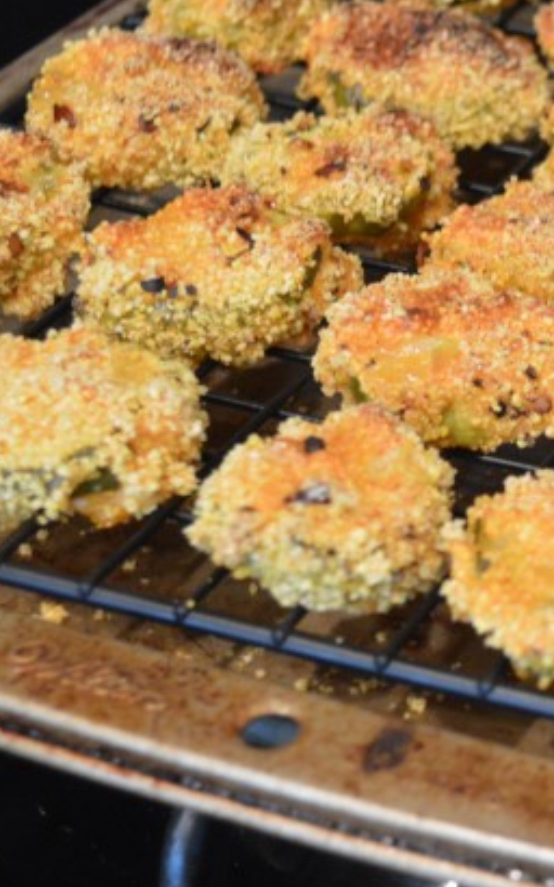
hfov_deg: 10.3
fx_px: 2949
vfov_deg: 17.1
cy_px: 336
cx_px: 905
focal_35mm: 122
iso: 1800
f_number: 4.8
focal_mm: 32
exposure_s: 1/15
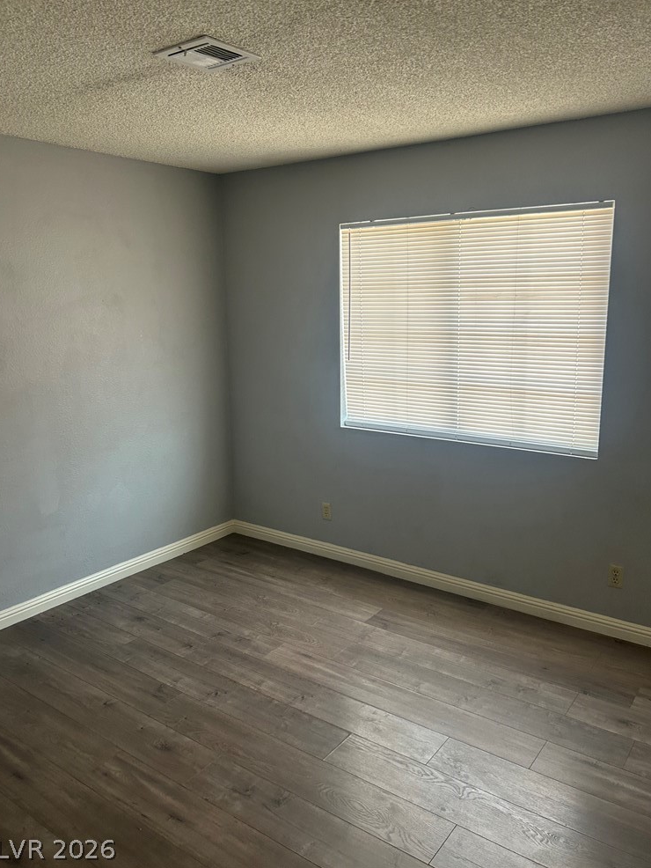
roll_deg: +0.4
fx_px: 677
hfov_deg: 51.4
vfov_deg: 65.3
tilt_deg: -10.6
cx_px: 326
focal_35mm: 27
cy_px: 419
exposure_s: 1/120
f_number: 1.5
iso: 125
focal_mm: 5.7
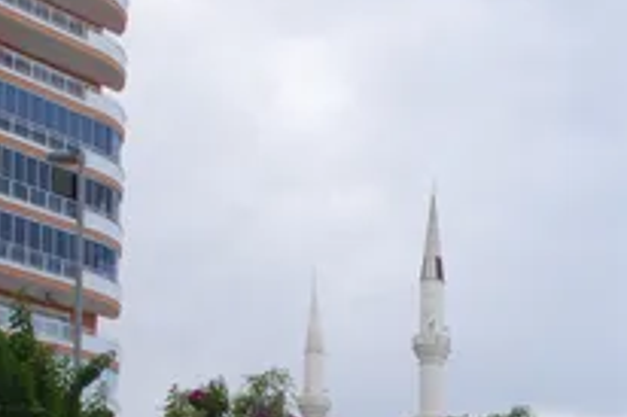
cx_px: 730
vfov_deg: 19.0
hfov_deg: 28.6
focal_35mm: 62
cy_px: 639
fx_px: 1079
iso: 200
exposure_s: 1/200
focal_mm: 10
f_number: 10
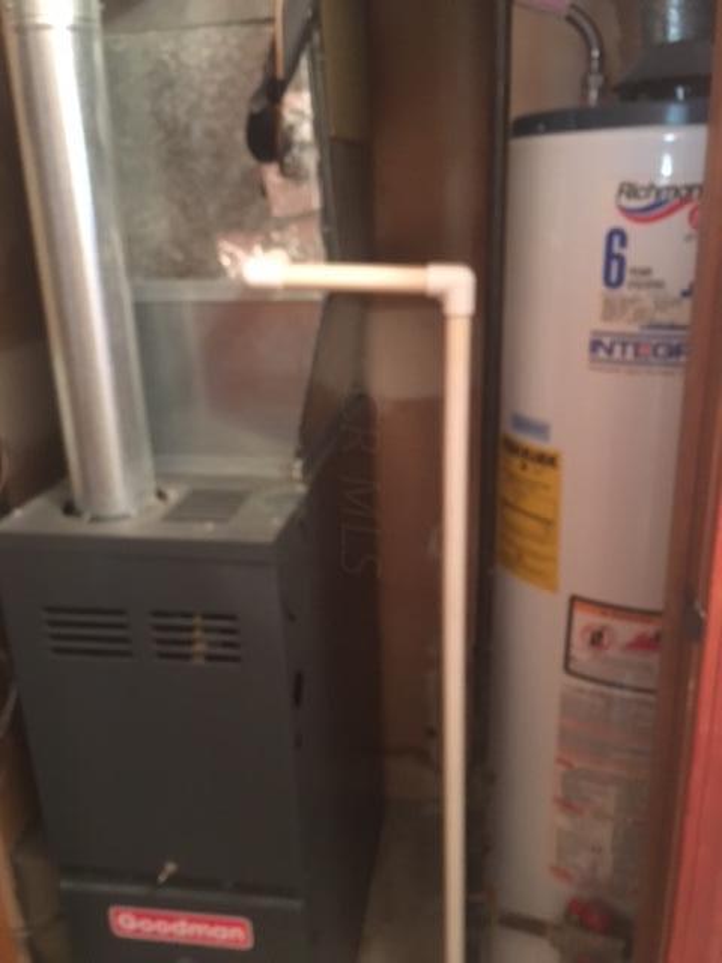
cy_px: 482
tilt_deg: -18.9
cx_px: 361
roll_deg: +1.7
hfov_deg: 48.2
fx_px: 806
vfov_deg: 61.7
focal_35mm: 29
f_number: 2.2
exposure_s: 1/15
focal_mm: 4.15
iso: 400
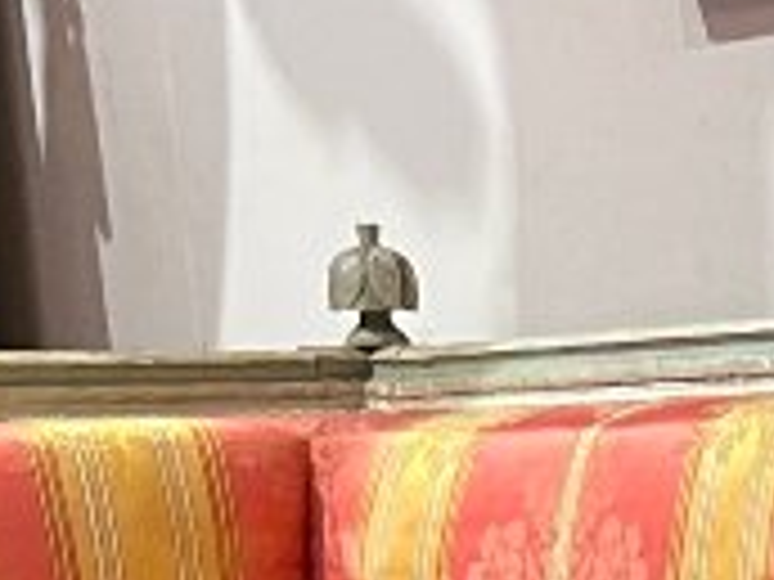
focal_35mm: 181
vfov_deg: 7.7
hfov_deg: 9.6
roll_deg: +1.7
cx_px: 1917
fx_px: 4047
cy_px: 1322
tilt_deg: -12.0
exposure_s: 1/50
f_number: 1.6
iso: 160
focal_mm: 5.1
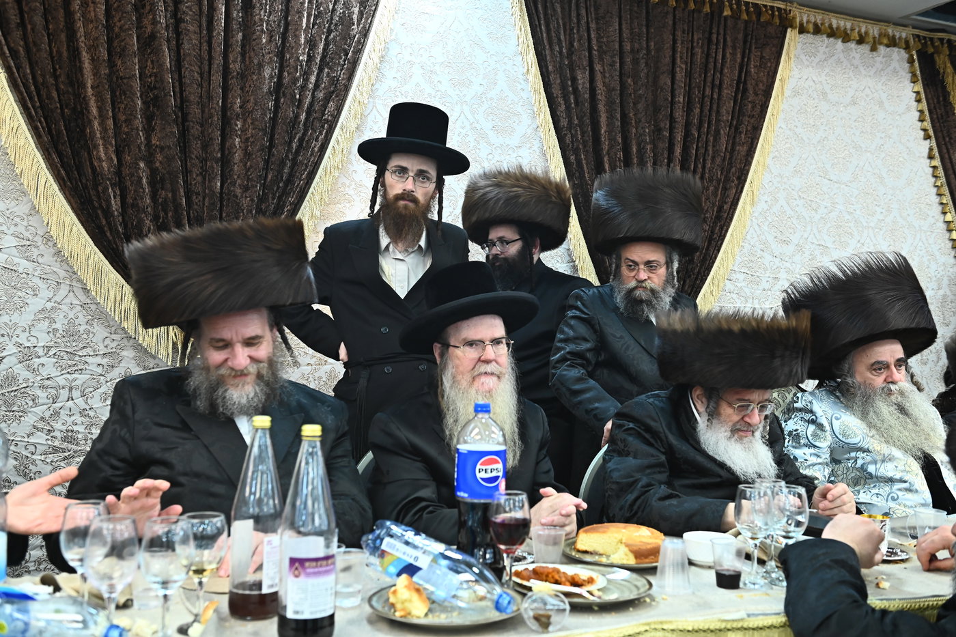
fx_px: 956
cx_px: 478
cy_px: 318
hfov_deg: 53.1
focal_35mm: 36
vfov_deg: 36.9
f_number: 4.5
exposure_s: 1/200
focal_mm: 36
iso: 2000
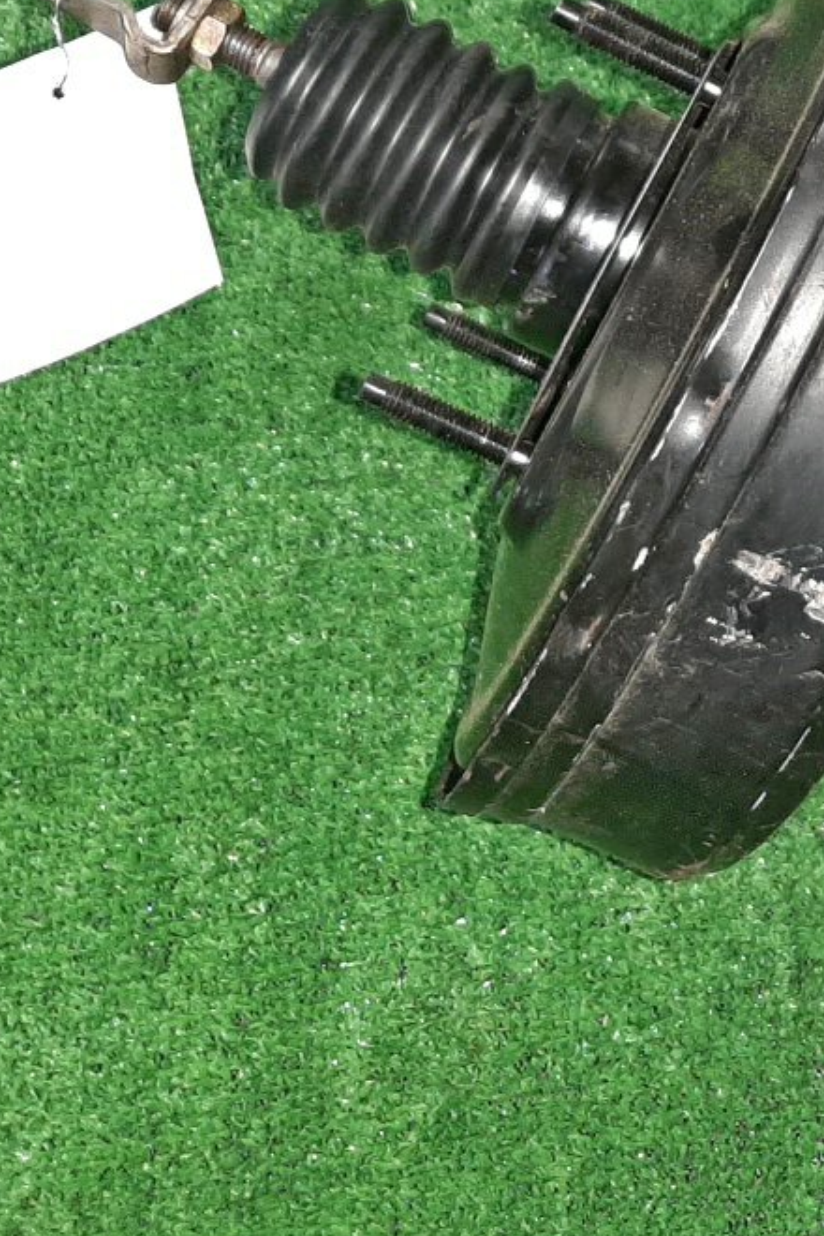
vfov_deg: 33.3
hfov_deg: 21.4
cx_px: 979
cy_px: 322
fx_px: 2026
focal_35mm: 59
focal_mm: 3.93
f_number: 1.7
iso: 218
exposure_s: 1/25
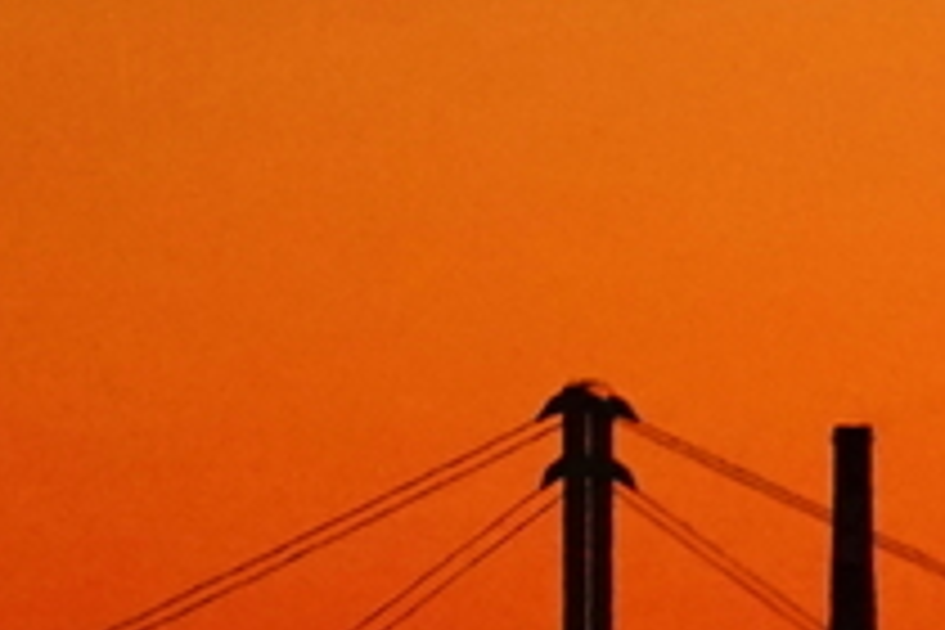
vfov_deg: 0.8
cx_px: 1066
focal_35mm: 1713
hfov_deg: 1.2
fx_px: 44963
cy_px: 108
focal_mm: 300
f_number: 5.6
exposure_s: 1/100
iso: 6400
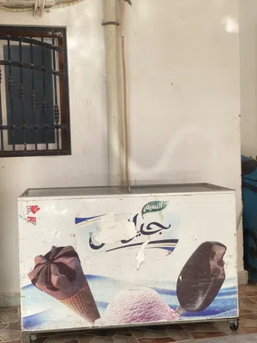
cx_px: 128
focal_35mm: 52
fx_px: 515
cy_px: 172
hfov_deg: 28.0
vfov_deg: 36.8
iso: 20
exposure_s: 1/313
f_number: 2
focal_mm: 6
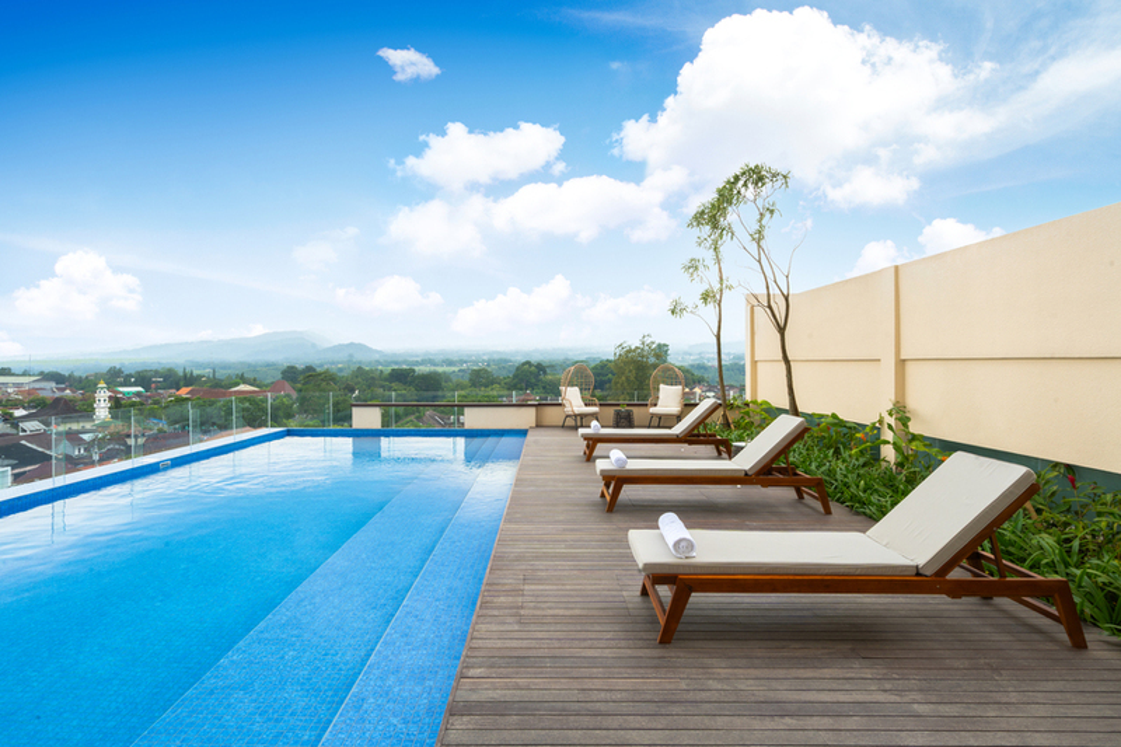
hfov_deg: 90.0
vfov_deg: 67.4
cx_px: 560
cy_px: 374
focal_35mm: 18
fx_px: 560
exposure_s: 1/30
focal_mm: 18
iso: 200
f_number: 16
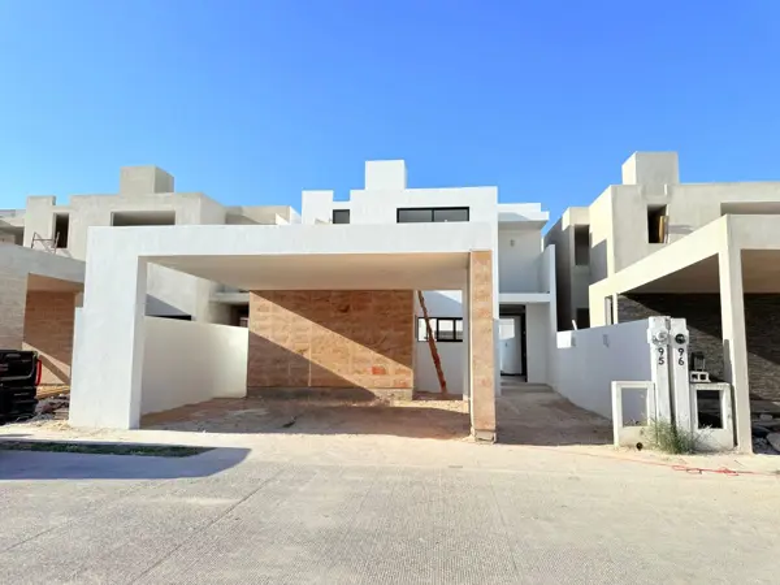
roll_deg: -0.6
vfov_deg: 56.8
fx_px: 541
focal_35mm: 24
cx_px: 390
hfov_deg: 71.6
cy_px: 292
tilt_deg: +5.6
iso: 80
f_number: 1.78
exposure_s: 1/5714
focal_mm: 6.76
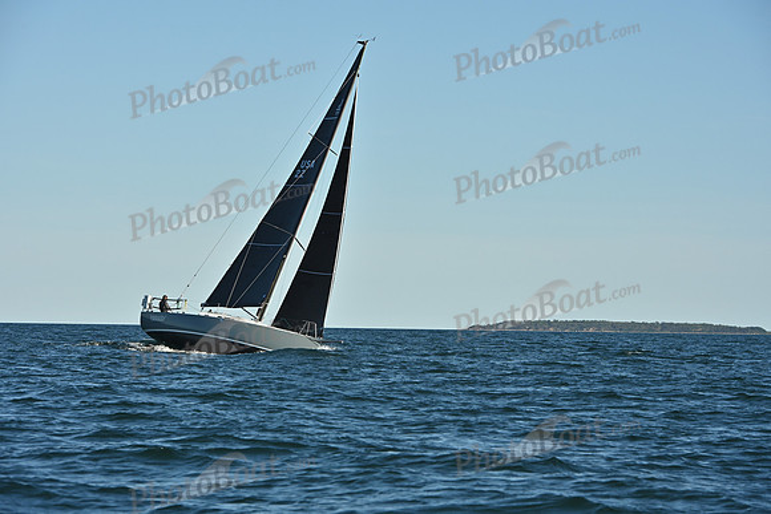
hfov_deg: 13.7
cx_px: 386
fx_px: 3213
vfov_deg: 9.2
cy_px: 257
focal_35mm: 150
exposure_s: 1/1250
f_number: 10
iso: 320
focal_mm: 150
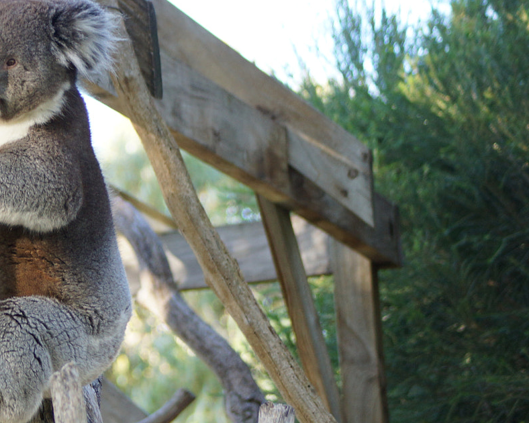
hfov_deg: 7.9
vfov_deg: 6.4
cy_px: 307
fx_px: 3803
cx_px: 35
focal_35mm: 243
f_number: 4.5
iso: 400
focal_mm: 85
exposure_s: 1/160
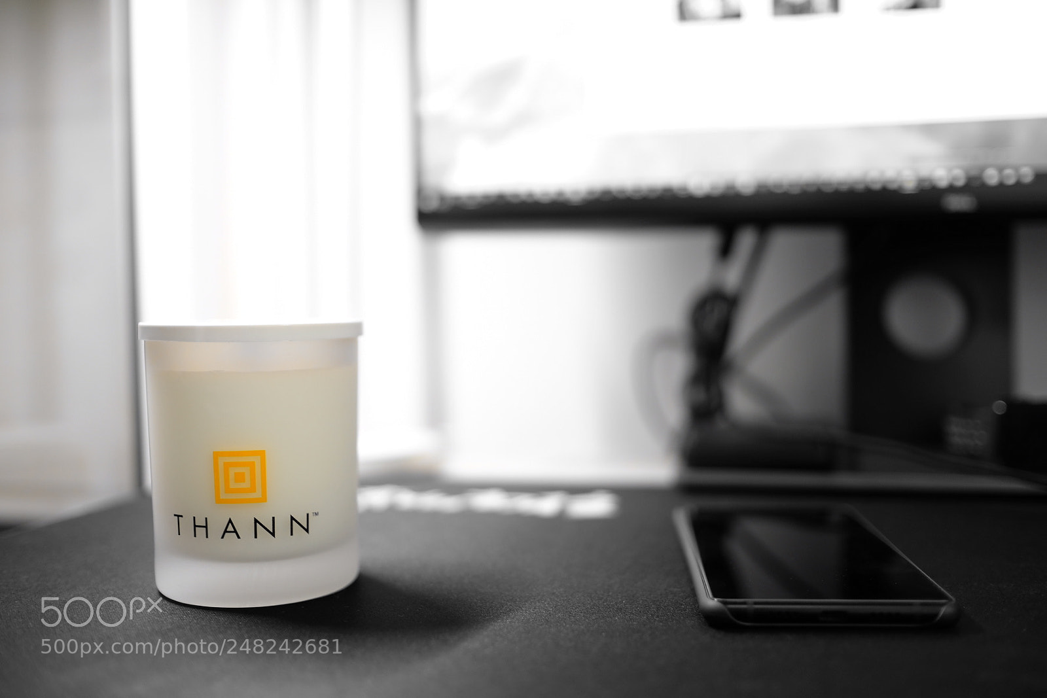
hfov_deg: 54.4
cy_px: 349
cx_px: 524
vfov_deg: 37.9
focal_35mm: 35
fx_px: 1018
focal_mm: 23
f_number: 1.4
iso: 200
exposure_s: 1/58
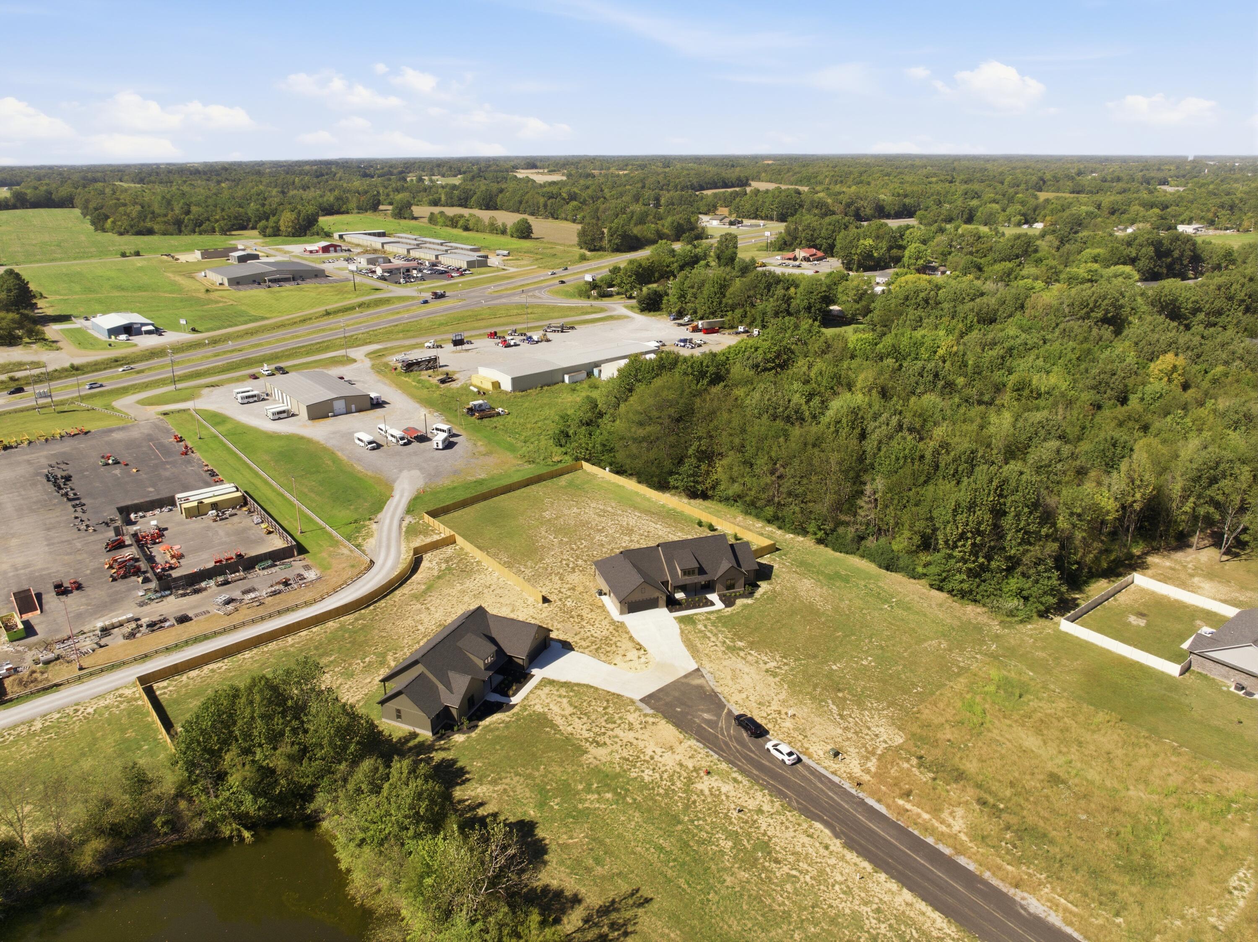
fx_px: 872
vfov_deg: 56.8
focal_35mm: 24
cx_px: 629
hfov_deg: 71.6
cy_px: 471
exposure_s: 1/640
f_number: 5
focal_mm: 12.3
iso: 100
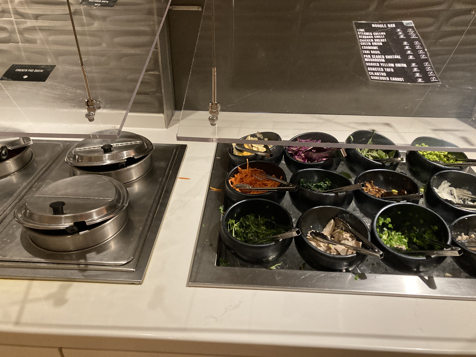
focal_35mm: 28
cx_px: 238
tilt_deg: -32.0
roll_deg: -0.5
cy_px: 178
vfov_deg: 49.7
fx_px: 385
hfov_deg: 63.4
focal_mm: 3.99
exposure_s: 1/40
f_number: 1.8
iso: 320
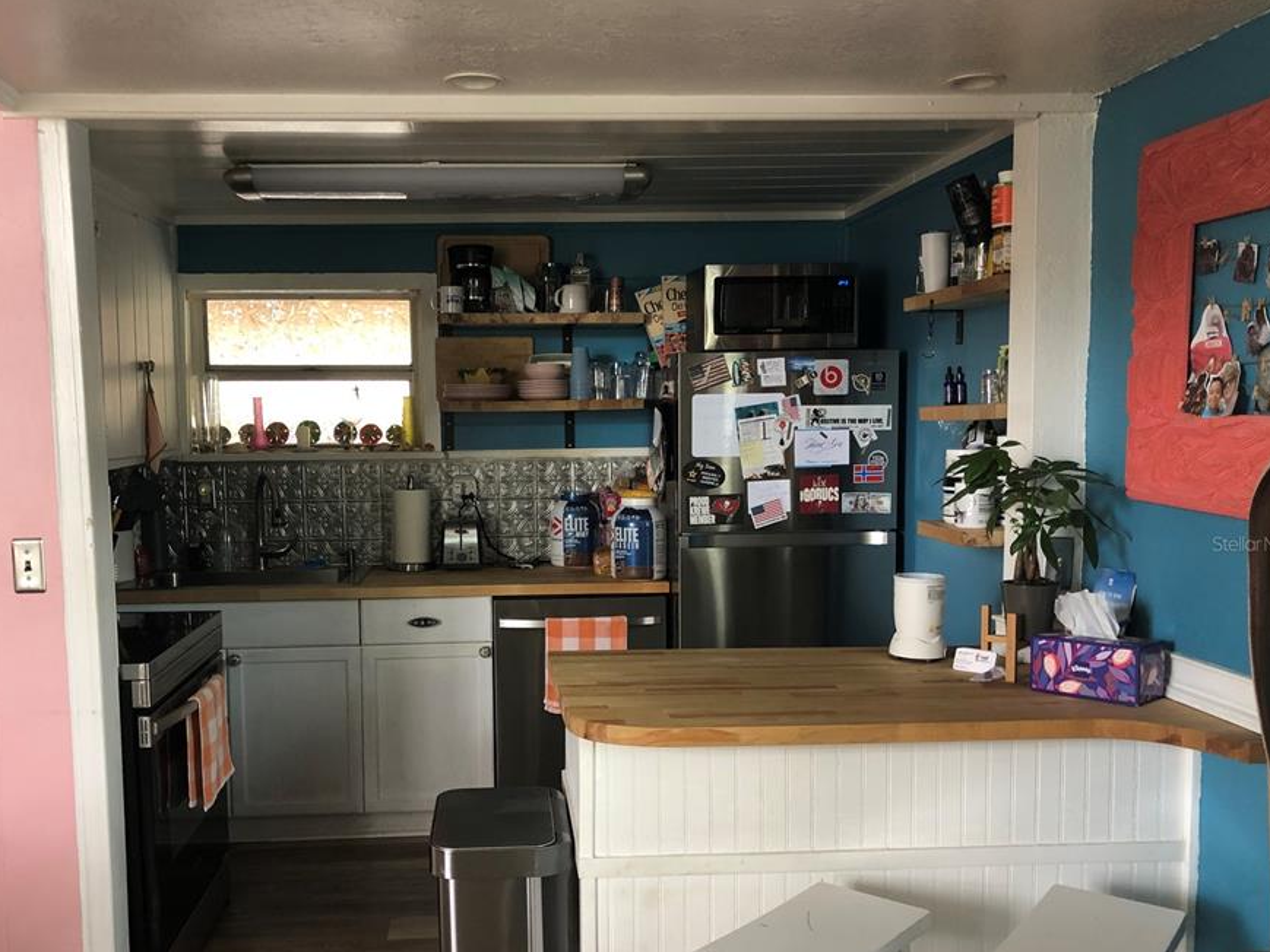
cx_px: 552
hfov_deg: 55.2
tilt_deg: -6.0
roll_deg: +0.2
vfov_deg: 42.9
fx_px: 1211
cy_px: 543
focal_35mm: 33
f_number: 1.8
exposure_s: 1/17
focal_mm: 3.99
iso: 40
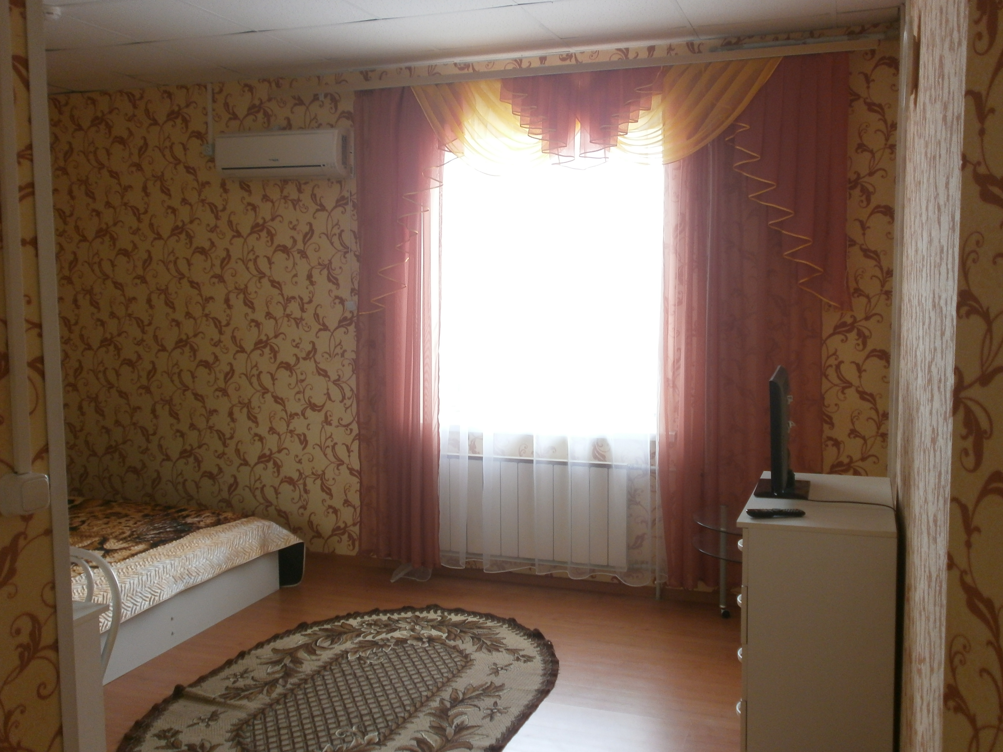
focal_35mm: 32
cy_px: 376
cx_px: 502
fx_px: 927
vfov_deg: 44.2
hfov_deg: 56.8
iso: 125
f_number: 3.1
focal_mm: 5.8
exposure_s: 1/30
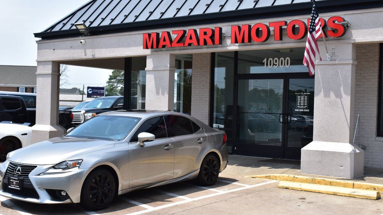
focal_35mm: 50
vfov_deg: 24.2
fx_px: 503
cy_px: 117
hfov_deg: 41.7
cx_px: 192
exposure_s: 1/500
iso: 400
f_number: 11
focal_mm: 31
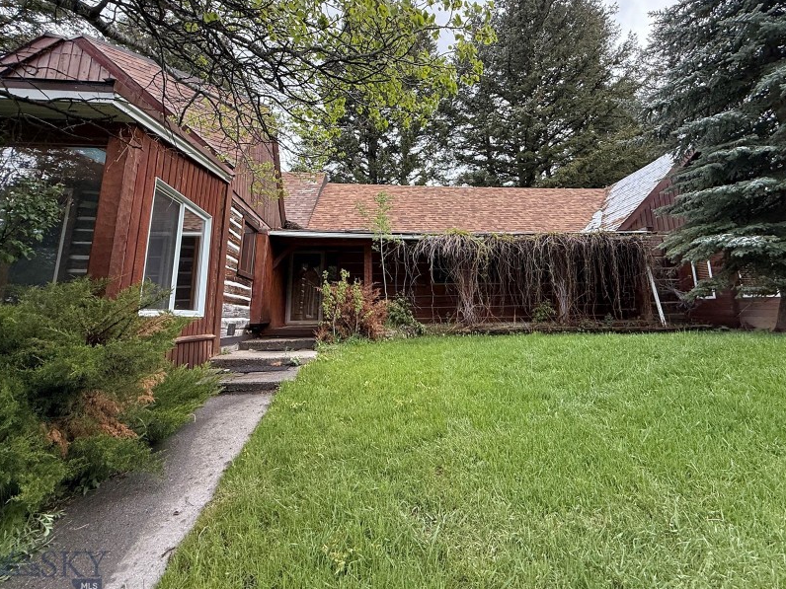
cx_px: 422
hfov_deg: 87.6
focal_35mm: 18
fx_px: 409
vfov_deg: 70.6
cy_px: 228
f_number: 2.2
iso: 64
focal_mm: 2.22
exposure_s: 1/328
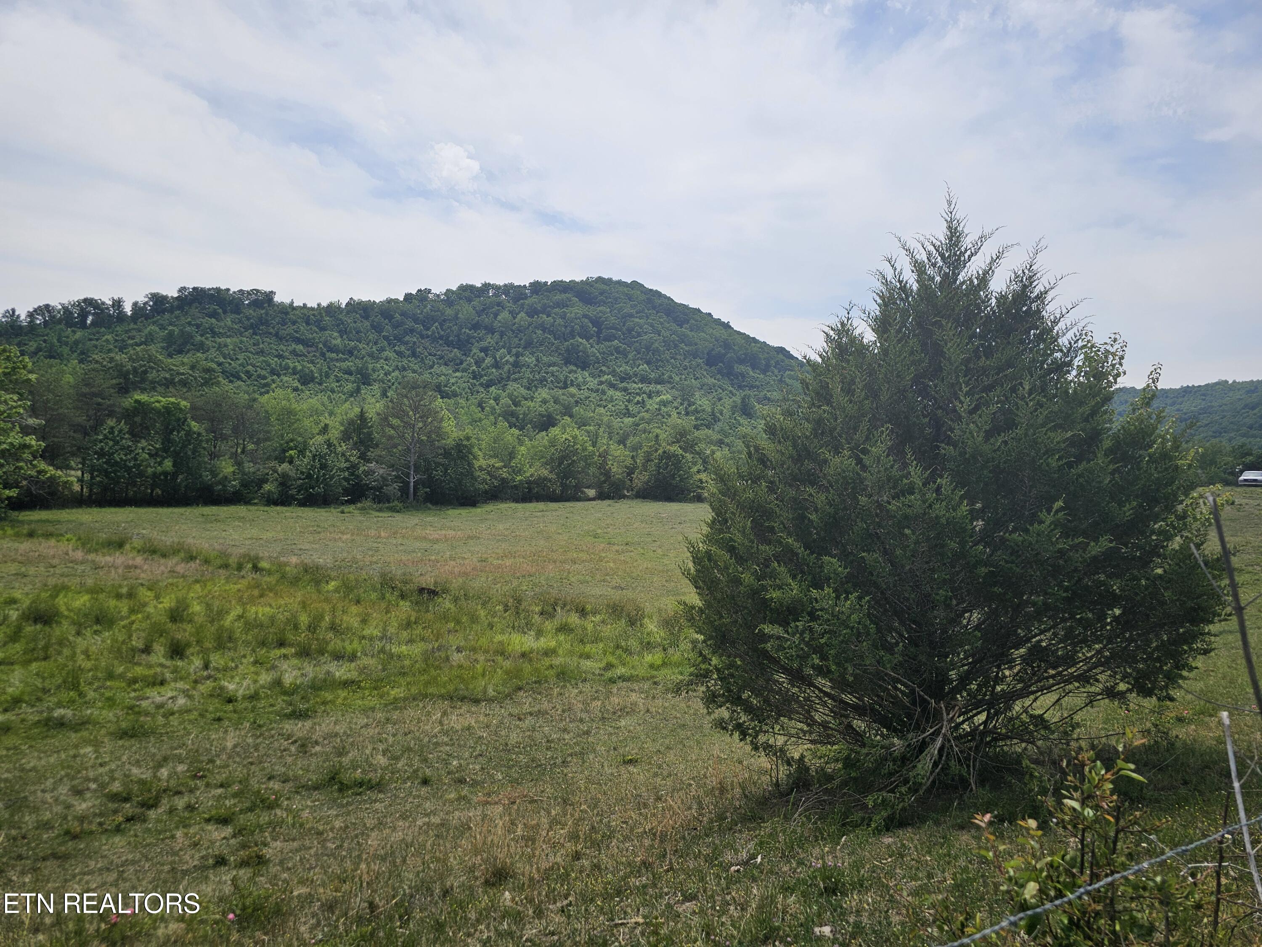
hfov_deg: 73.9
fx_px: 839
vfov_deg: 58.9
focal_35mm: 23
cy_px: 474
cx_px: 631
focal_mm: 6.3
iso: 10
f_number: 1.7
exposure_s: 1/1120
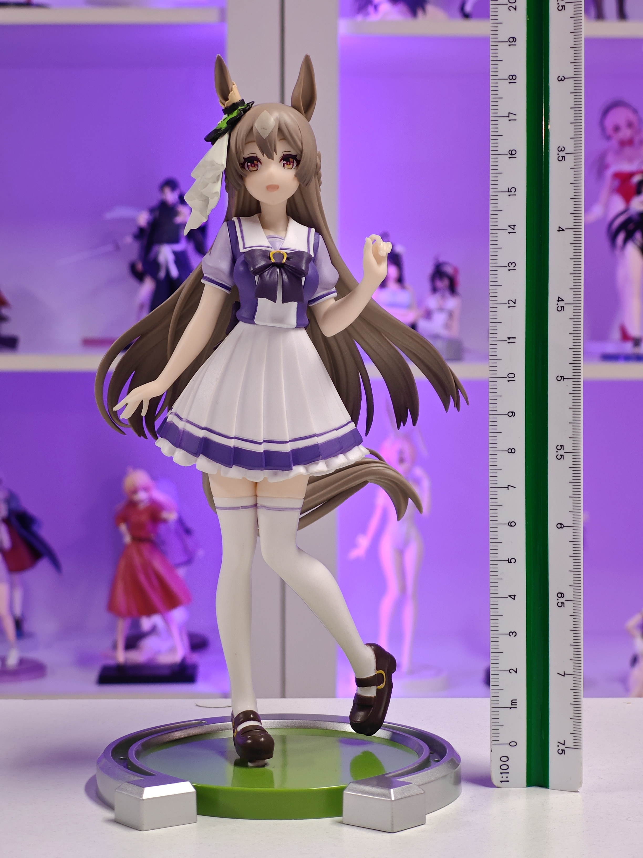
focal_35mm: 80
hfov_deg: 18.4
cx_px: 322
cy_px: 429
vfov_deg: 24.4
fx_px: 1981
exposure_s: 1/18.4
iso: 400
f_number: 2.4
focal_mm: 7.48
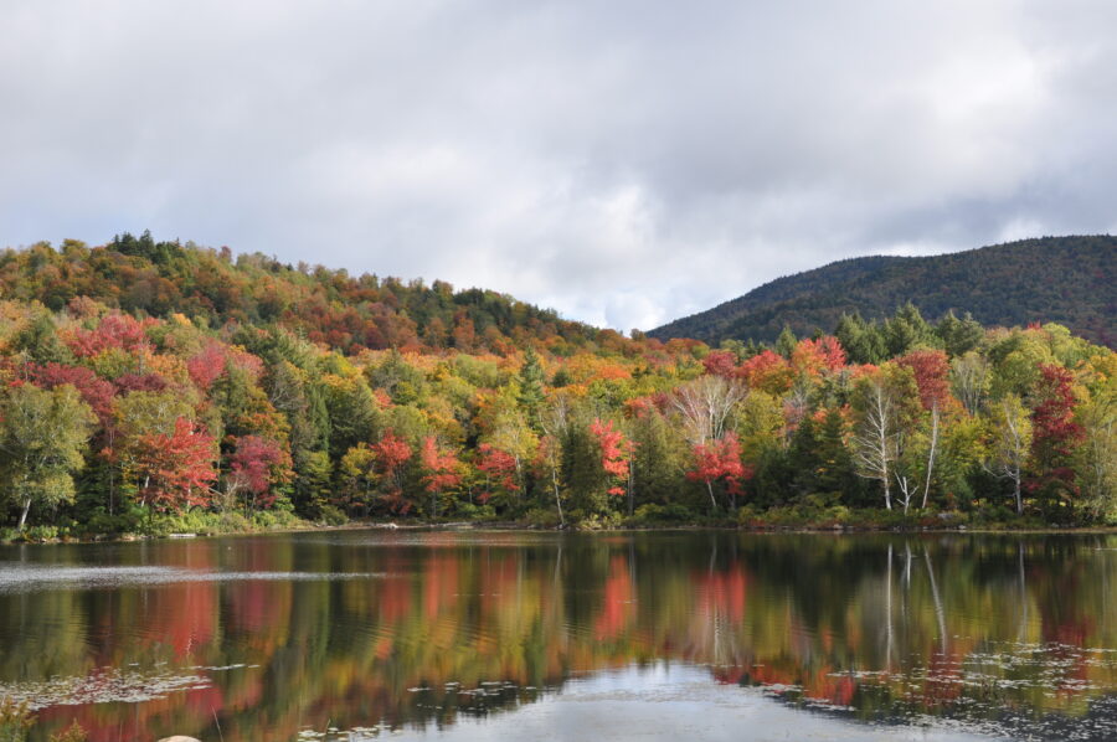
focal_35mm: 52
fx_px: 1627
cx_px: 558
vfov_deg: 25.7
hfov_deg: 37.9
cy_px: 371
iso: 200
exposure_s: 1/320
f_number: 8
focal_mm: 35
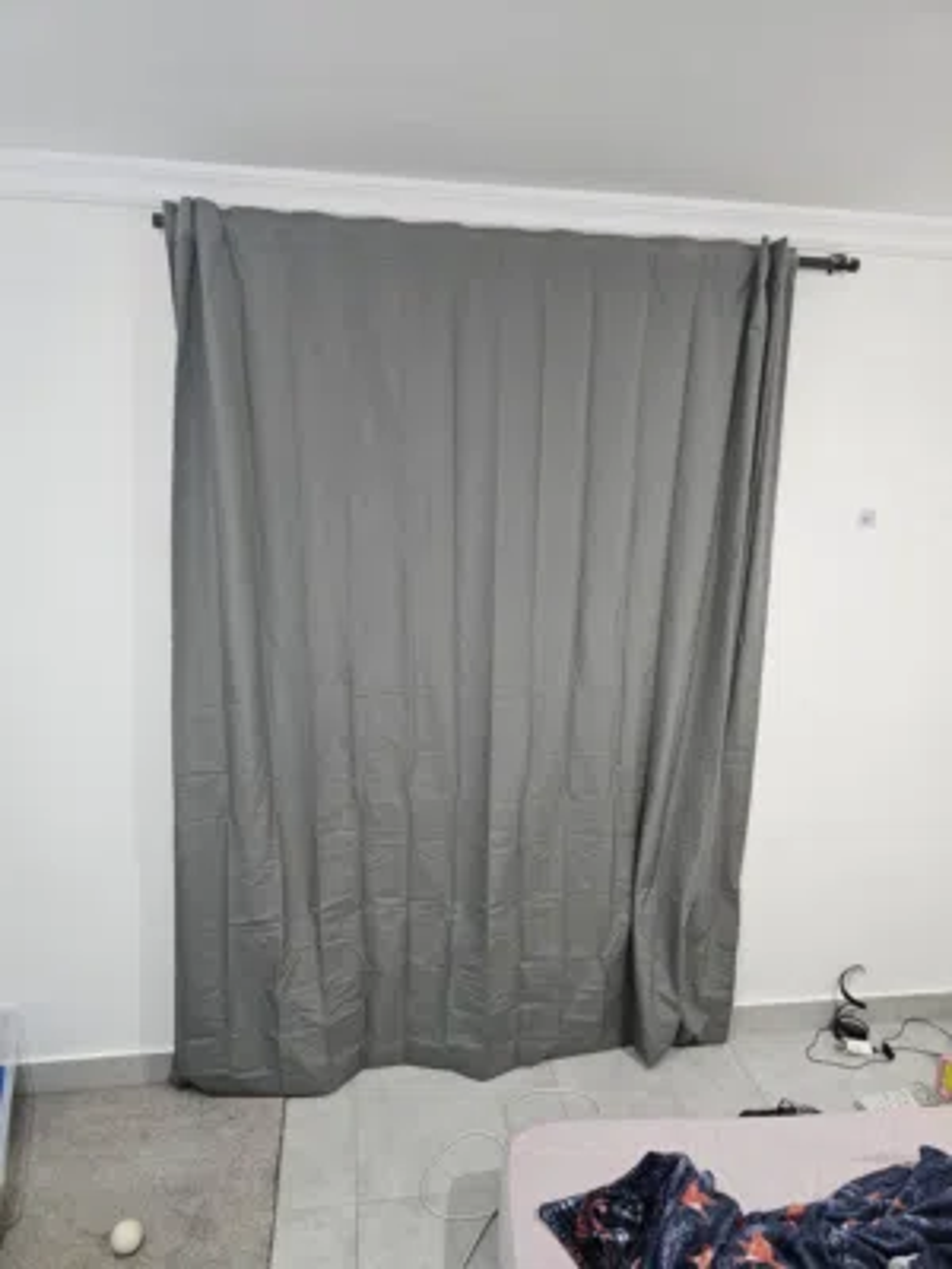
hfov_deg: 58.9
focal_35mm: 23
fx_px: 843
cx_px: 476
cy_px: 634
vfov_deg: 73.9
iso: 640
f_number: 1.7
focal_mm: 6.3
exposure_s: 1/100
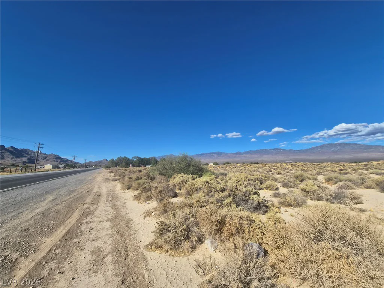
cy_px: 144
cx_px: 192
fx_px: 144
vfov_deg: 89.9
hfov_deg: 106.2
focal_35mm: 13
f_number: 2.2
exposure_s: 1/2020
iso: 25
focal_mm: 1.7
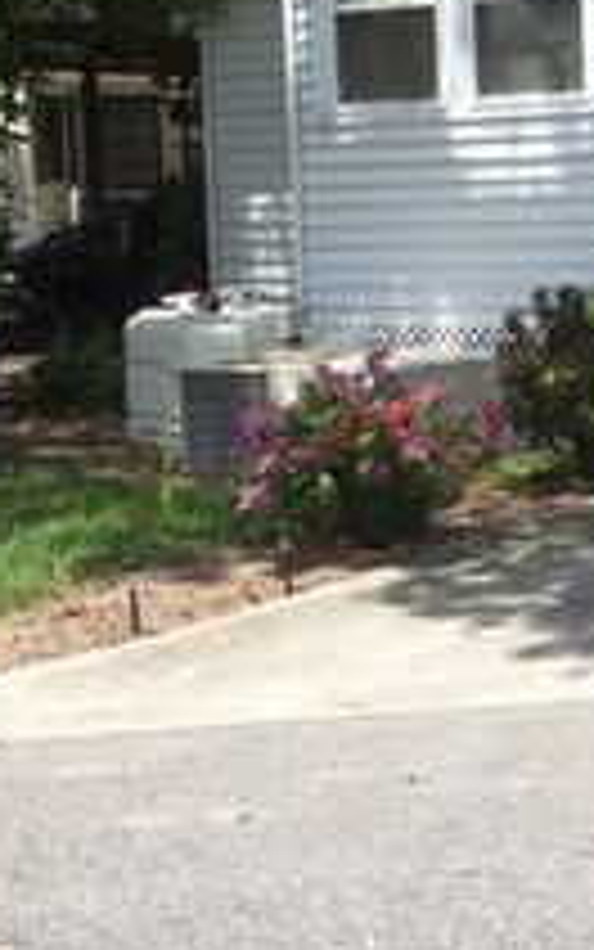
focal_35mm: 73
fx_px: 1890
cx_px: 922
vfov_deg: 27.8
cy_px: 236
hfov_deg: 16.2
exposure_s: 1/785
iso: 25
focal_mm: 4.15
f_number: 2.2
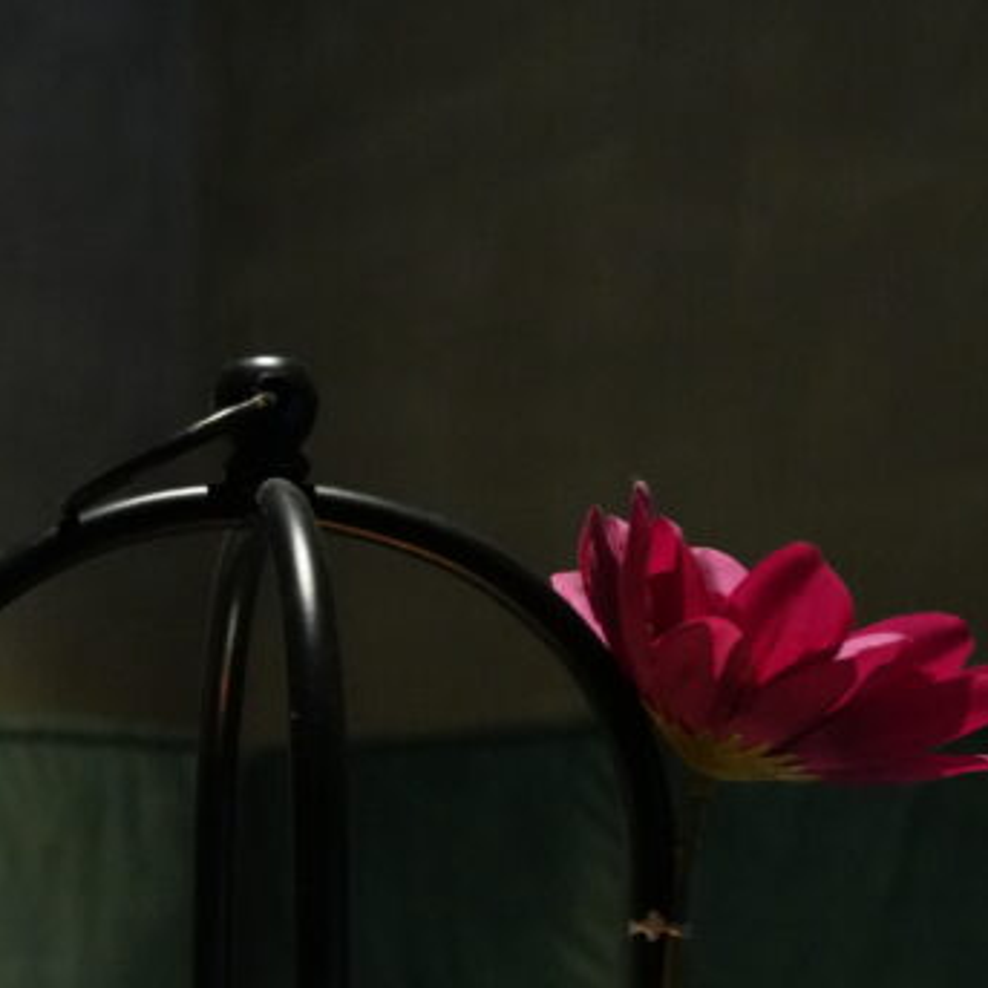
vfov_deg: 25.2
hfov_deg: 24.0
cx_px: -115
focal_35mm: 67
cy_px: 828
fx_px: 2164
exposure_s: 1/100
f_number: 4
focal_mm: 19
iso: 5000
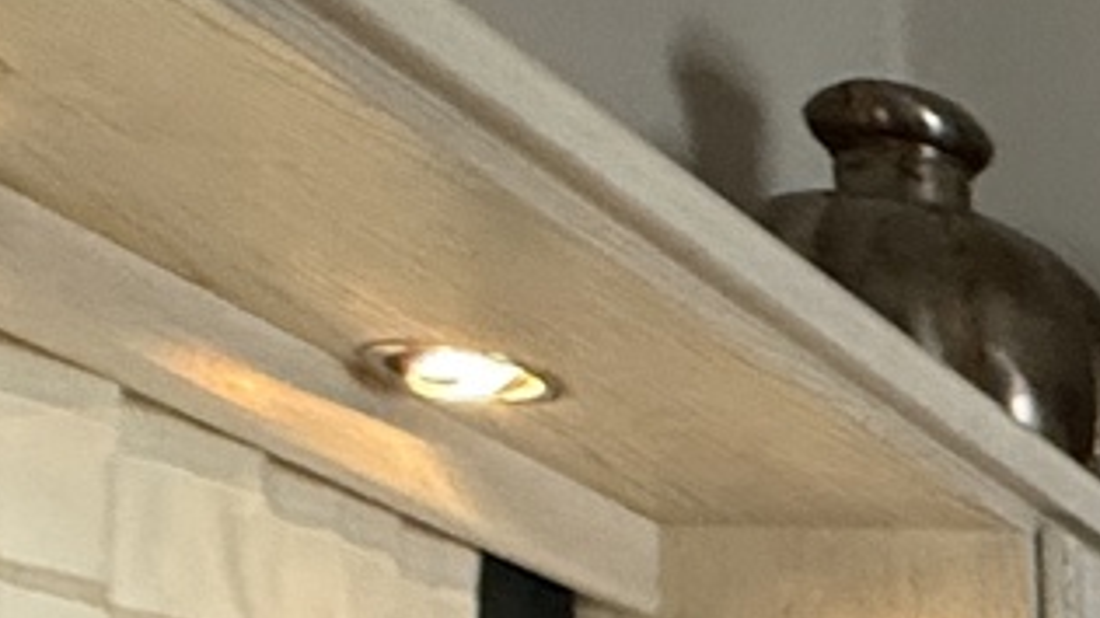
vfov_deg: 11.1
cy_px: 1435
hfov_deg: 14.0
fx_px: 2712
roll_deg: +2.6
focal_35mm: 93
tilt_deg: -2.0
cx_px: 2769
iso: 320
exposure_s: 1/50
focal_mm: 2.22
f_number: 2.2
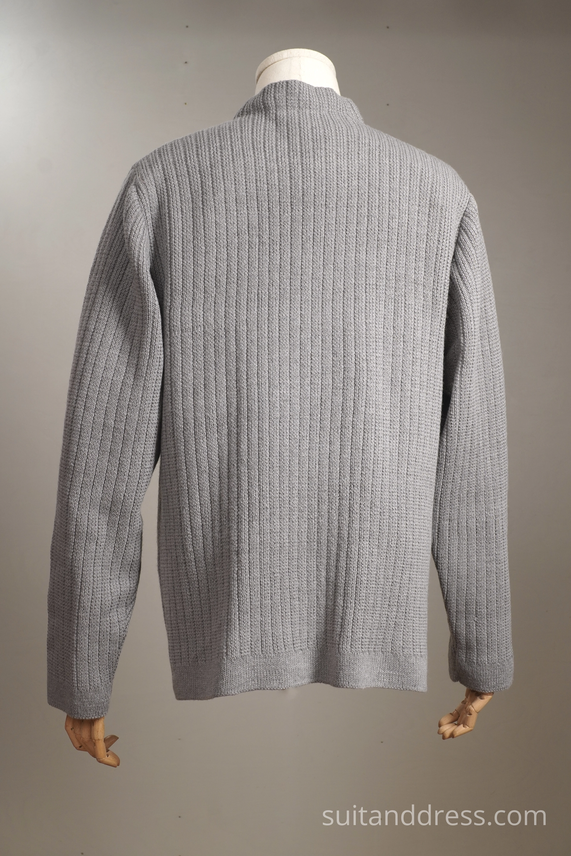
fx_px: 1142
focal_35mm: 48
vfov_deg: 41.1
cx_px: 286
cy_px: 428
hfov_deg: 28.1
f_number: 9
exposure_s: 1/20
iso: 320
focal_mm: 32
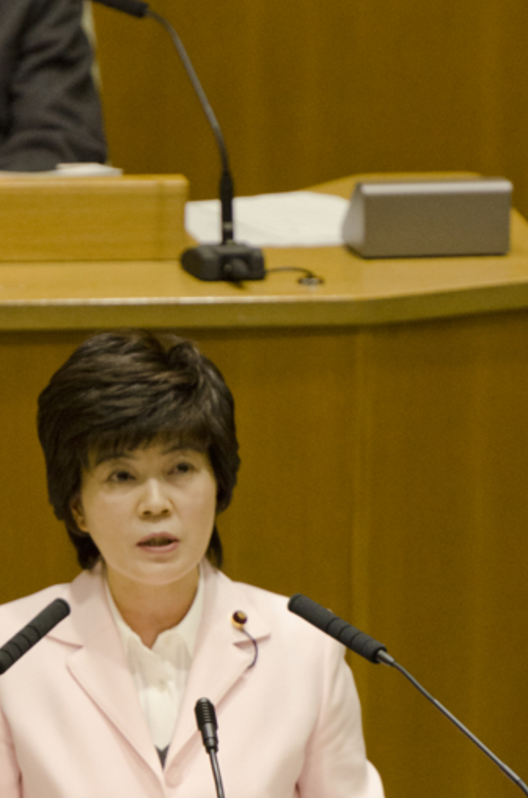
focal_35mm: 662
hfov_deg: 2.1
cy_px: 474
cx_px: 162
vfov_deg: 3.1
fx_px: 14643
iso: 2000
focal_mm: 280
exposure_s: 1/60
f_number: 5.6
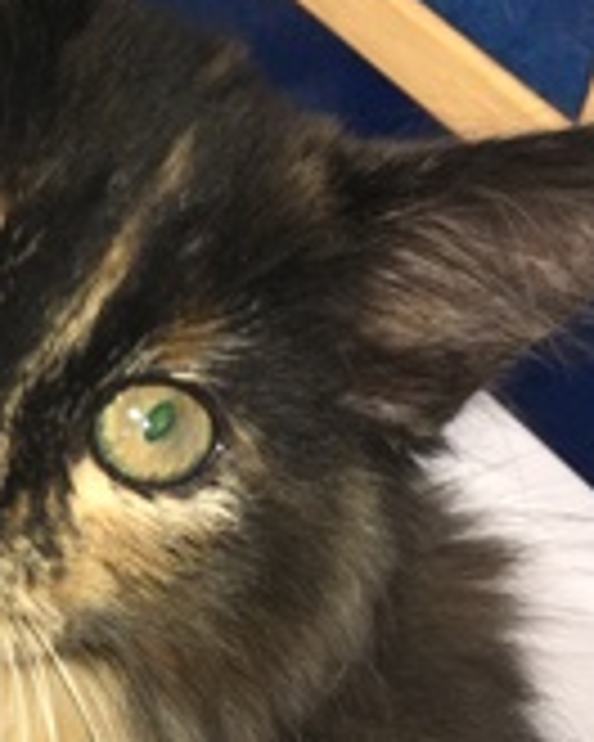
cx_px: -324
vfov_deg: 18.6
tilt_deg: -42.9
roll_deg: +0.9
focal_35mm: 103
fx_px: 2263
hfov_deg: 13.9
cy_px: 418
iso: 25
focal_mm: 4.15
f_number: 2.2
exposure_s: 1/83
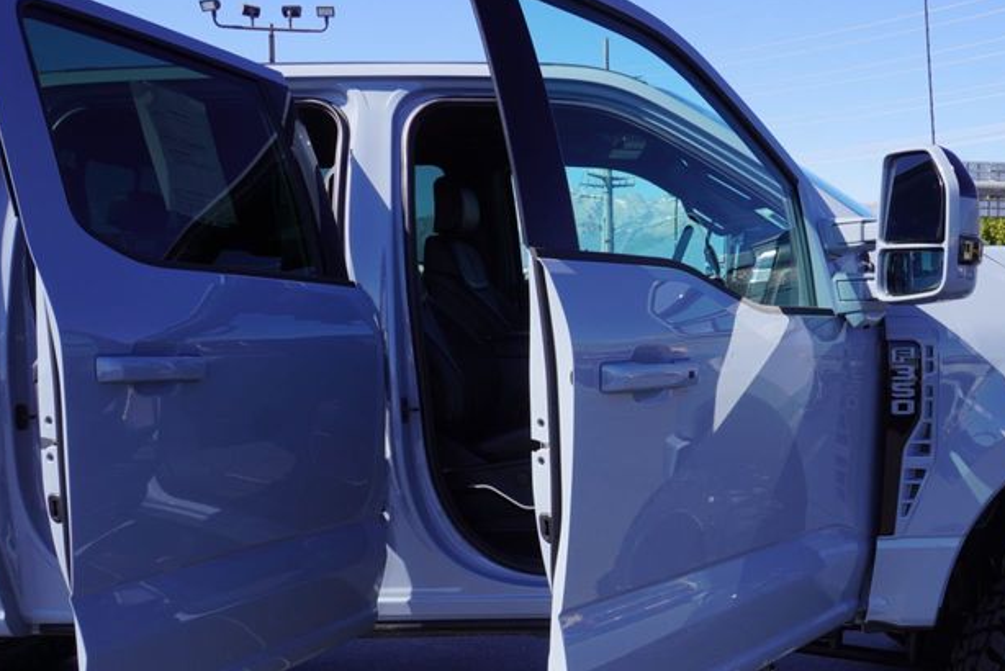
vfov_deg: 33.2
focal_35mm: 40
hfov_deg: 47.7
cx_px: 661
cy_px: 447
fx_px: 1117
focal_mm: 16
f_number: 9
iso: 100
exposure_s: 1/125
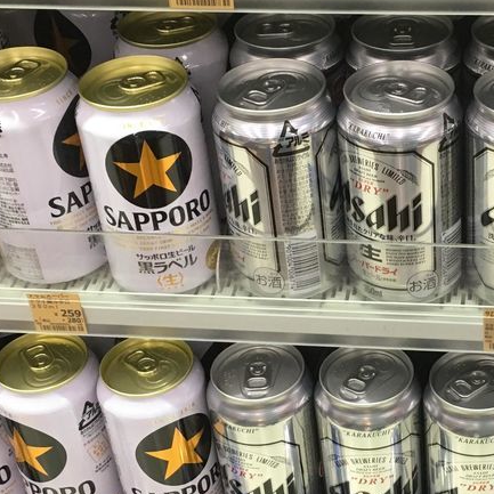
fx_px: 1146
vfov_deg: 24.3
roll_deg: +1.2
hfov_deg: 24.0
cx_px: 384
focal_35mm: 71
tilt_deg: -34.2
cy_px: 300
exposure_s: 1/33
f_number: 2.2
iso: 125
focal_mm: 4.15
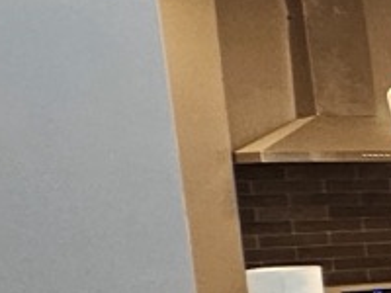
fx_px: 1175
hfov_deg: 9.0
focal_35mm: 104
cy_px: 303
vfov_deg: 14.0
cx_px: 1449
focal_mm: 2.2
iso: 200
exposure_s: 1/60
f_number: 2.2
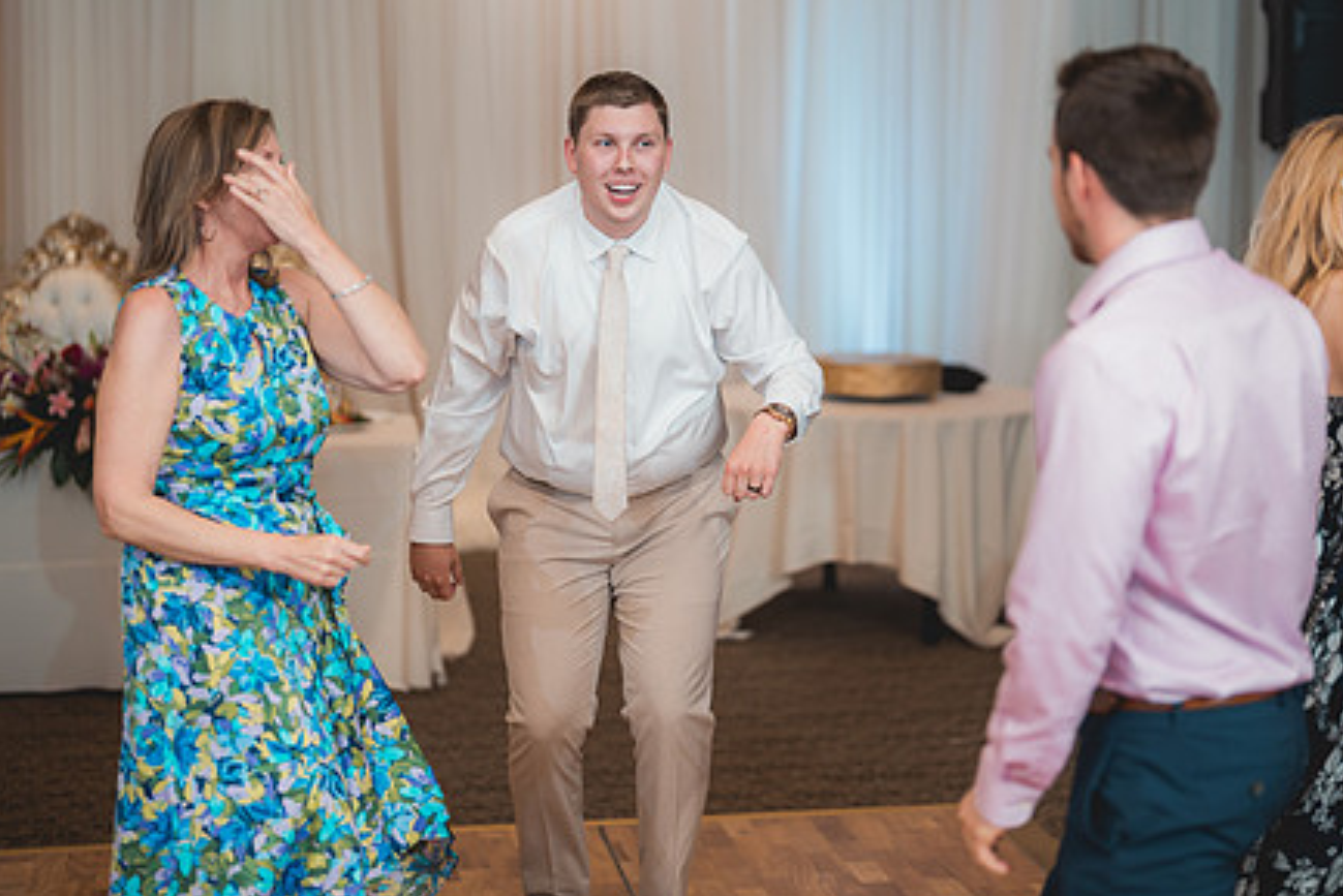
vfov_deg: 20.3
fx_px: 2500
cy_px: 374
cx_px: 720
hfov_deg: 30.1
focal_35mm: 67
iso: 80
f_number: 1.2
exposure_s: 1/250
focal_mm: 50
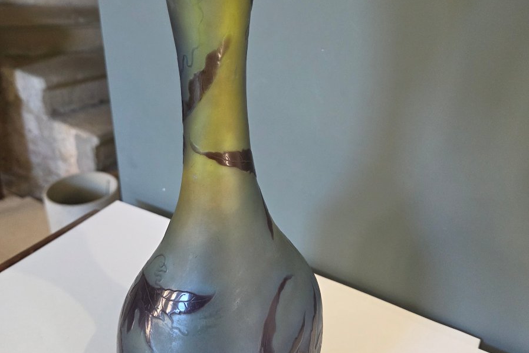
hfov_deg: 58.7
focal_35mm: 32
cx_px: 265
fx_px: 470
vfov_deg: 41.0
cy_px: 149
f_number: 1.8
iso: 400
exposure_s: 1/120
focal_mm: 5.4
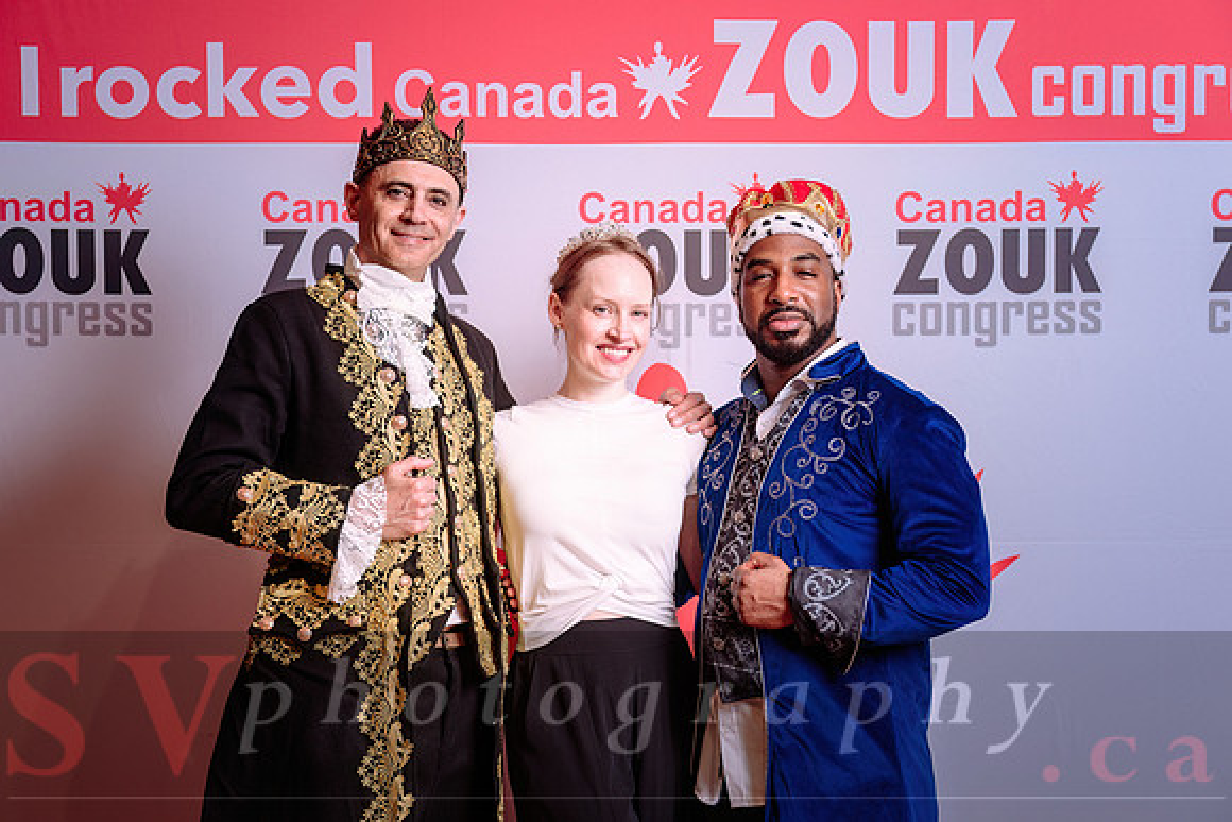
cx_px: 616
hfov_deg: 31.0
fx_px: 2225
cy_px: 411
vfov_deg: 20.9
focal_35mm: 65
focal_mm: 65
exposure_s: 1/160
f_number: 4.5
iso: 200
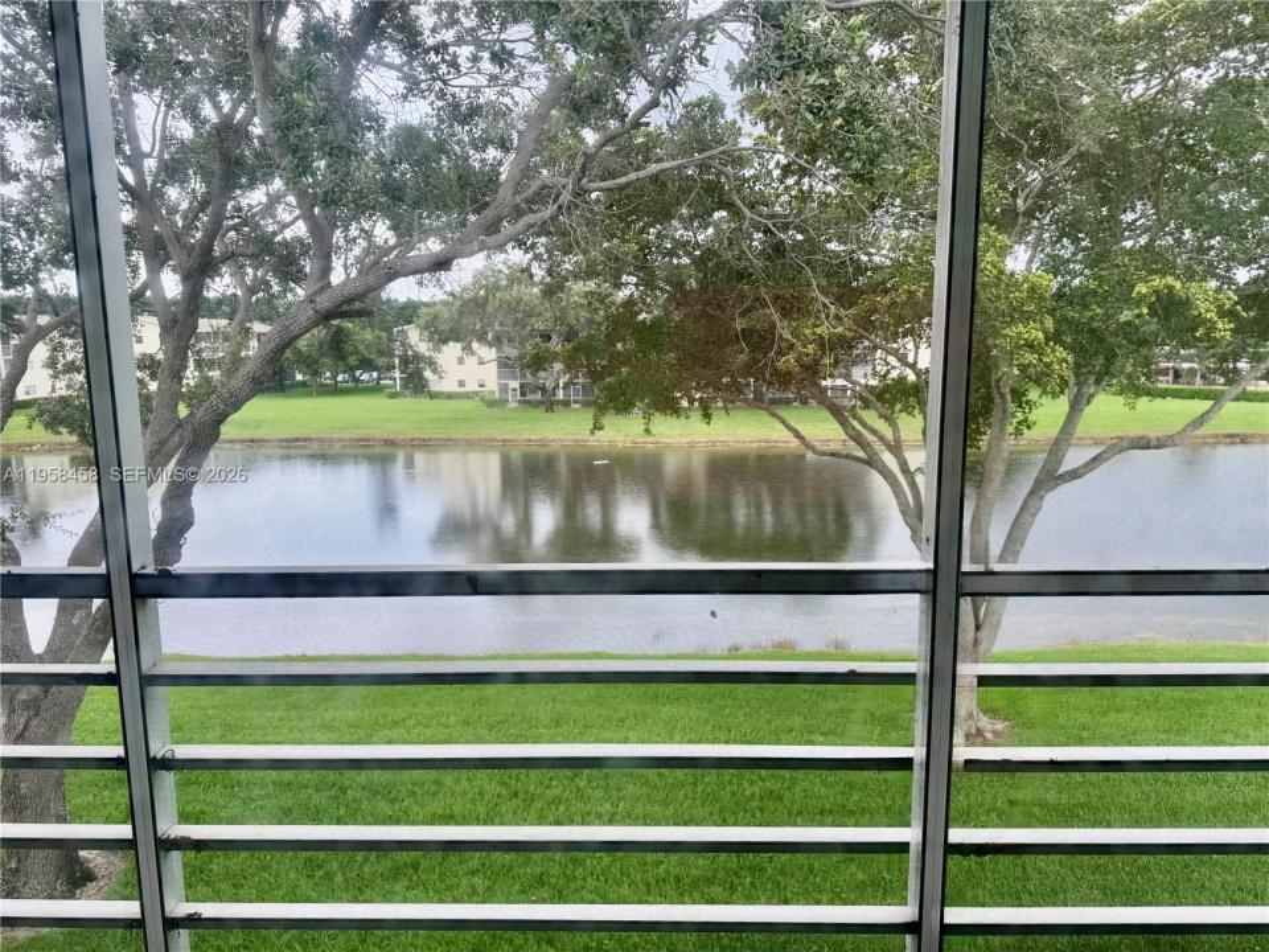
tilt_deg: -10.0
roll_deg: +0.4
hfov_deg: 71.6
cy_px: 476
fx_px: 880
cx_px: 634
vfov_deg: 56.8
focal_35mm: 24
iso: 80
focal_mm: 6.76
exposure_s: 1/558
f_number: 1.78
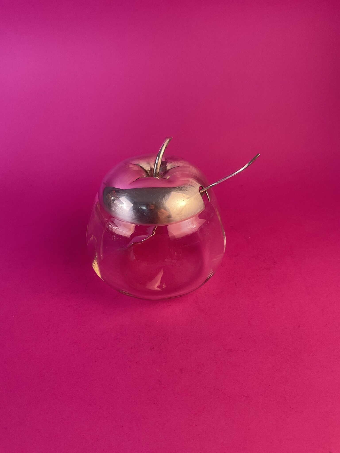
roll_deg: -1.1
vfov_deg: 61.7
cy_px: 226
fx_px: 380
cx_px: 170
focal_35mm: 29
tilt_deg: -38.5
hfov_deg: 48.2
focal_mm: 3
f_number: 1.8
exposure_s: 1/122
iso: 50
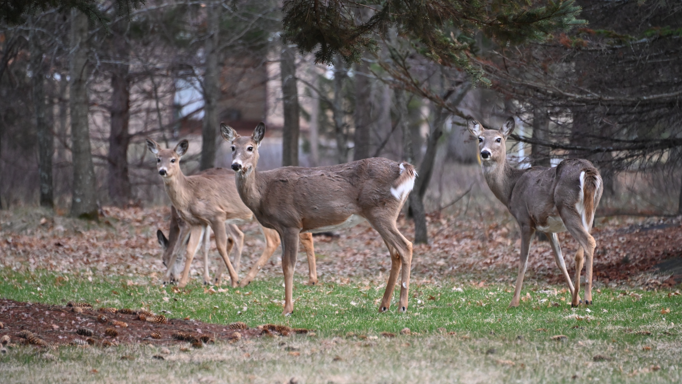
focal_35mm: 315
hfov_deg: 6.9
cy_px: 203
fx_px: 5696
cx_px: 341
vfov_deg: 3.9
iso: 3200
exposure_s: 1/160
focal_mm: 300
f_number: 5.6
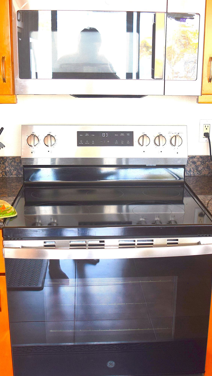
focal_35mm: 43
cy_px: 188
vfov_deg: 47.4
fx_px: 430
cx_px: 120
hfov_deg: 27.7
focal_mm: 18
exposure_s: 1/60
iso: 450
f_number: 4
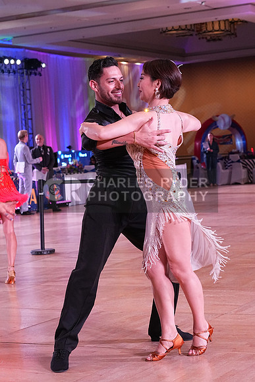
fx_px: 892
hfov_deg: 16.3
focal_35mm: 84
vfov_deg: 24.2
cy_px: 191
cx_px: 128
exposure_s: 1/400
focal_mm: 56
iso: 3200
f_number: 5
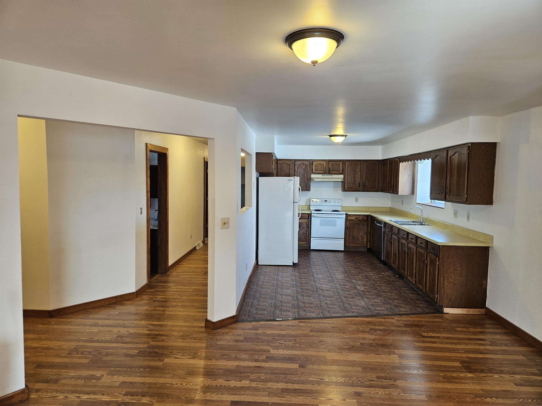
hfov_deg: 73.9
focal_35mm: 23
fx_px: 360
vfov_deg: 58.9
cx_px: 271
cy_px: 203
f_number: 1.8
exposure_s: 1/120
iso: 80
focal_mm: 5.4
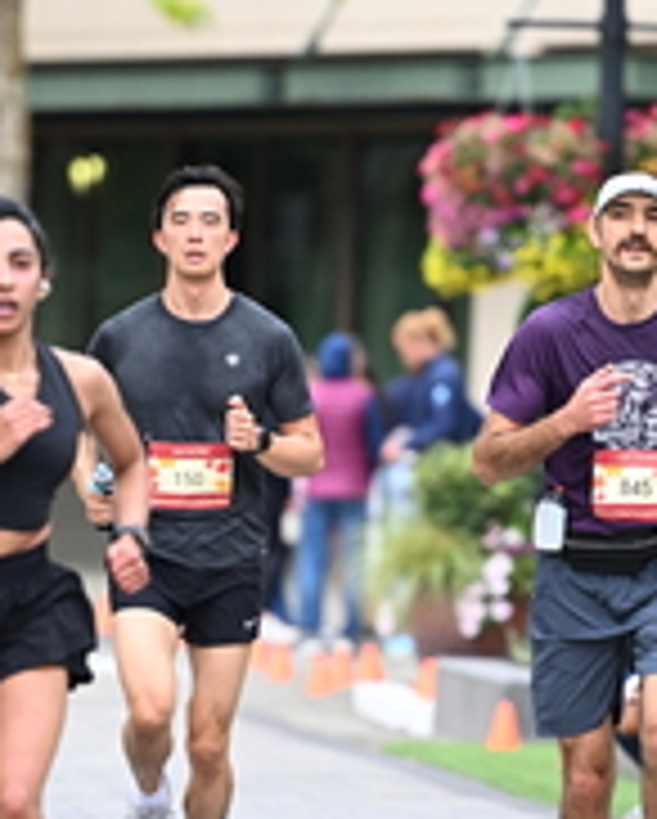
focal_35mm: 481
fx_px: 11672
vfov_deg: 4.0
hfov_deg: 3.2
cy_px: 472
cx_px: 407
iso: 1000
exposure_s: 1/1600
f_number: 2.8
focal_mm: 170
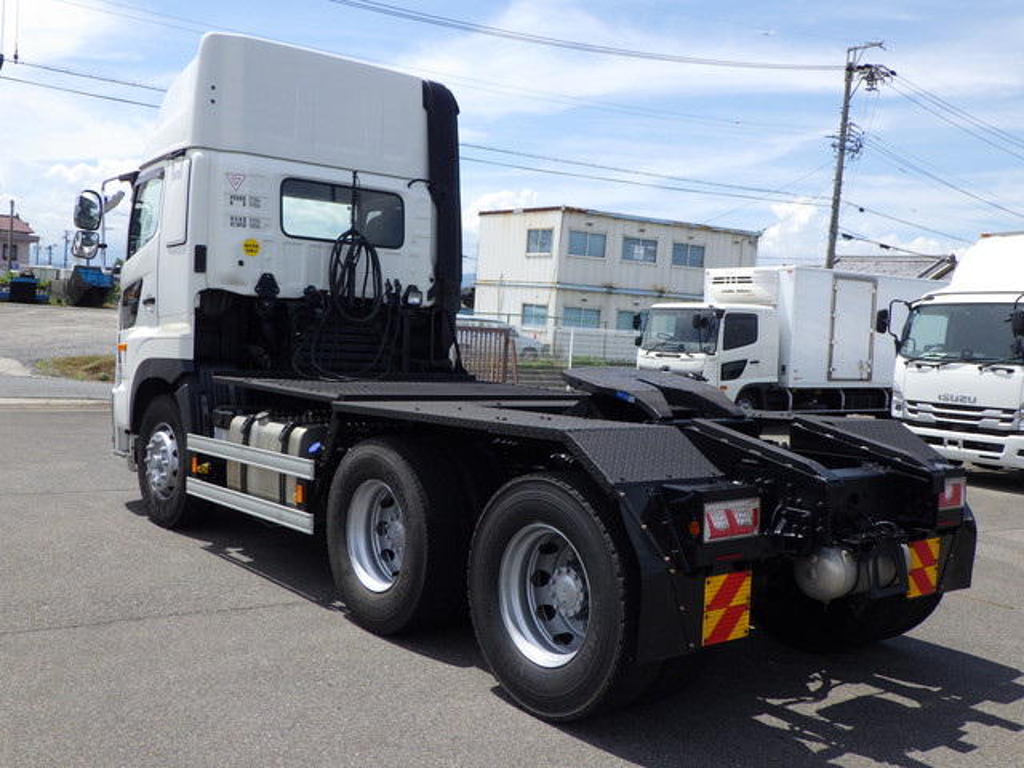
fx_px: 1006
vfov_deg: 41.8
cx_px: 512
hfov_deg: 54.0
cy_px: 384
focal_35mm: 34
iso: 125
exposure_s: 1/800
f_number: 4.6
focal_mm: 6.1
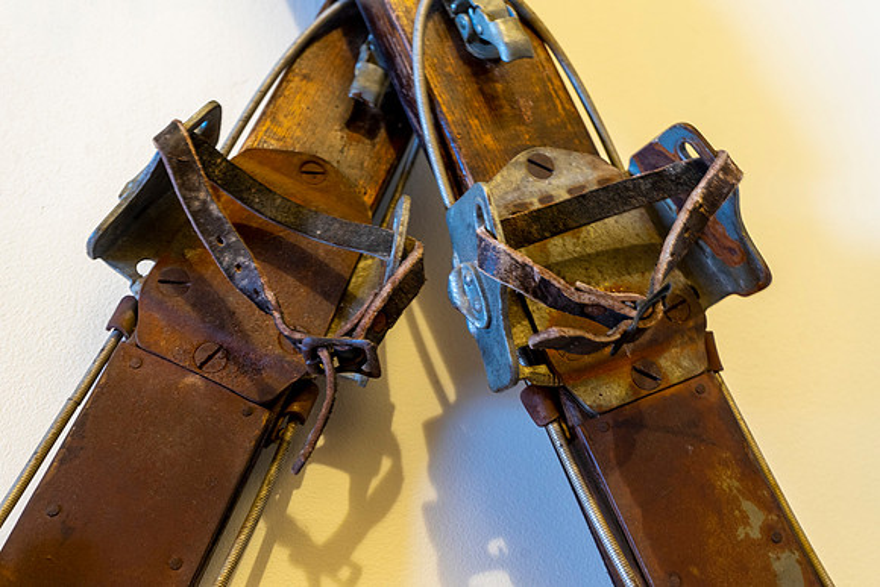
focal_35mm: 41
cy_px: 294
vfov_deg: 32.6
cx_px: 440
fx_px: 1002
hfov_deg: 47.4
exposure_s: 1
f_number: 7.1
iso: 500
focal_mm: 41
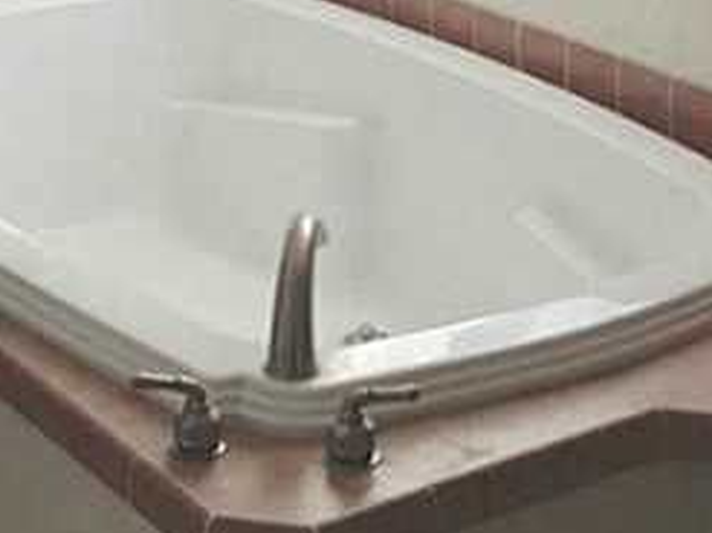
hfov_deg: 17.2
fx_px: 2343
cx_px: 182
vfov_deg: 12.6
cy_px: -154
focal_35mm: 114
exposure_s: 1/176
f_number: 2.4
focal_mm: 4.28
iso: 50
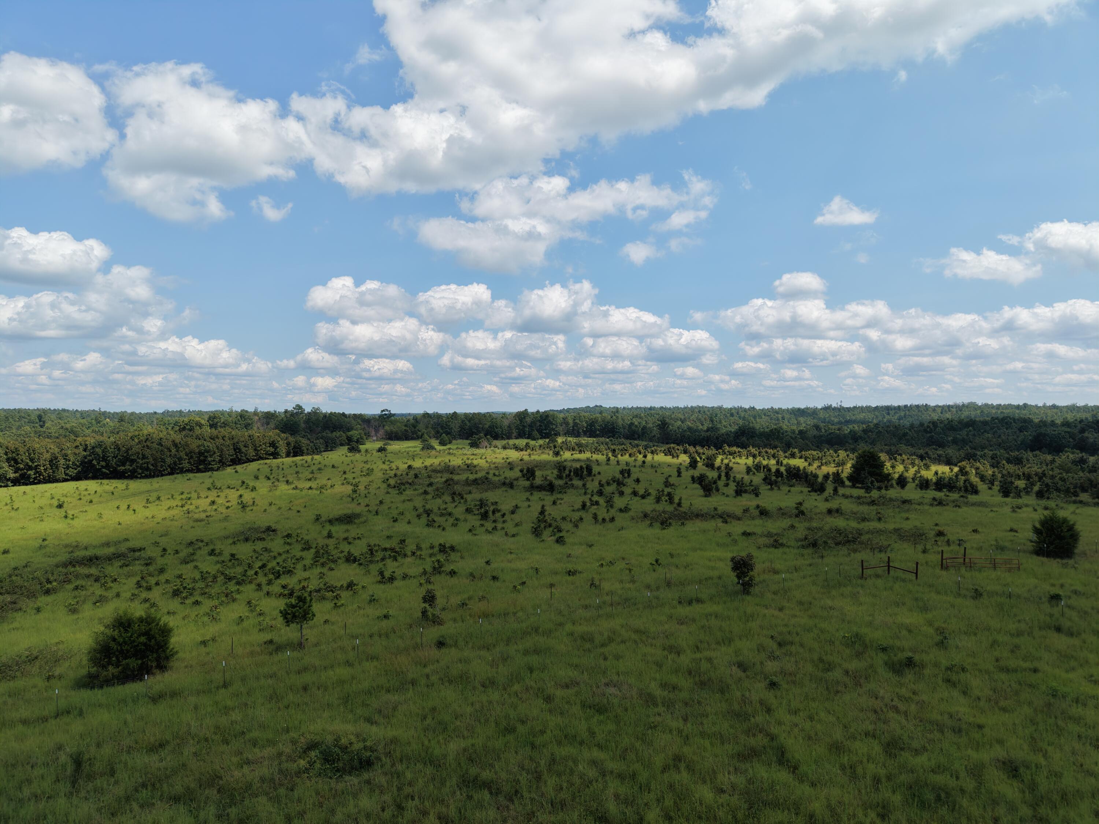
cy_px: 412
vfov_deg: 56.8
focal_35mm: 24
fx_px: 762
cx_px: 550
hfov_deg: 71.6
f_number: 1.8
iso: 300
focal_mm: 8.67
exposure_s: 1/6400
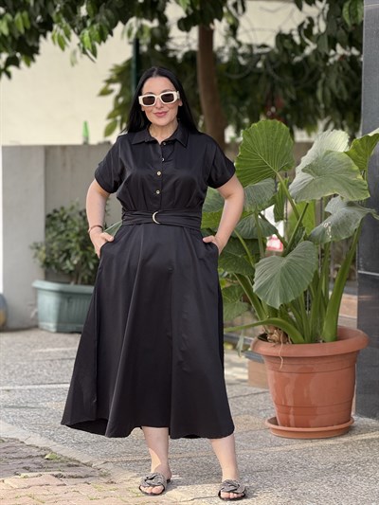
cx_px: 190
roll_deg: -0.5
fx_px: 1751
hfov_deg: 12.4
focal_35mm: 120
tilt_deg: -4.1
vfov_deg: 16.4
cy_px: 252
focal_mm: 15.66
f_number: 2.8
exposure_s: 1/99
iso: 80
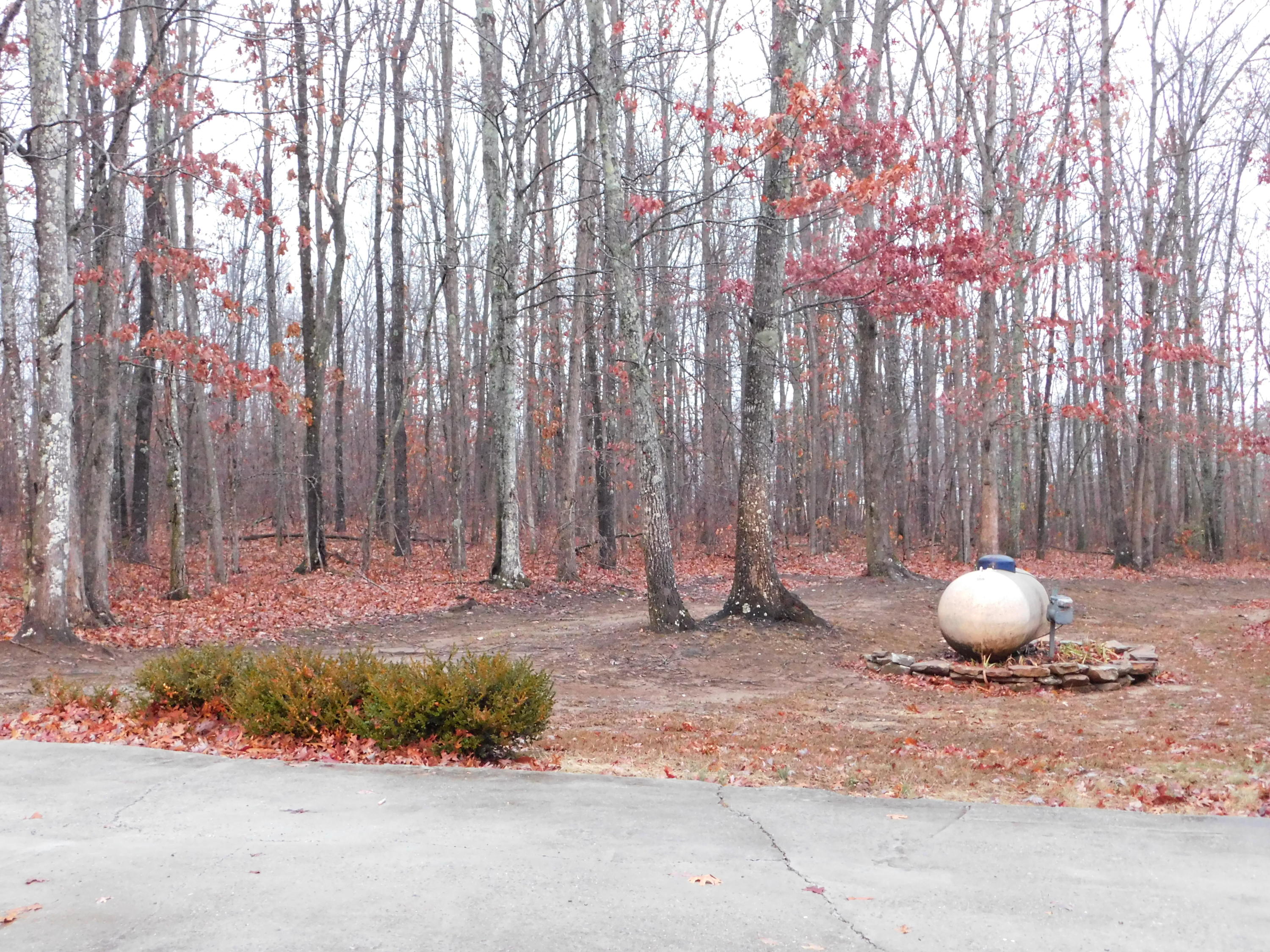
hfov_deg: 46.8
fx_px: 1468
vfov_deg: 36.0
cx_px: 635
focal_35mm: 40
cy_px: 476
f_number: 3.6
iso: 720
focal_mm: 7.1
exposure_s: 1/8
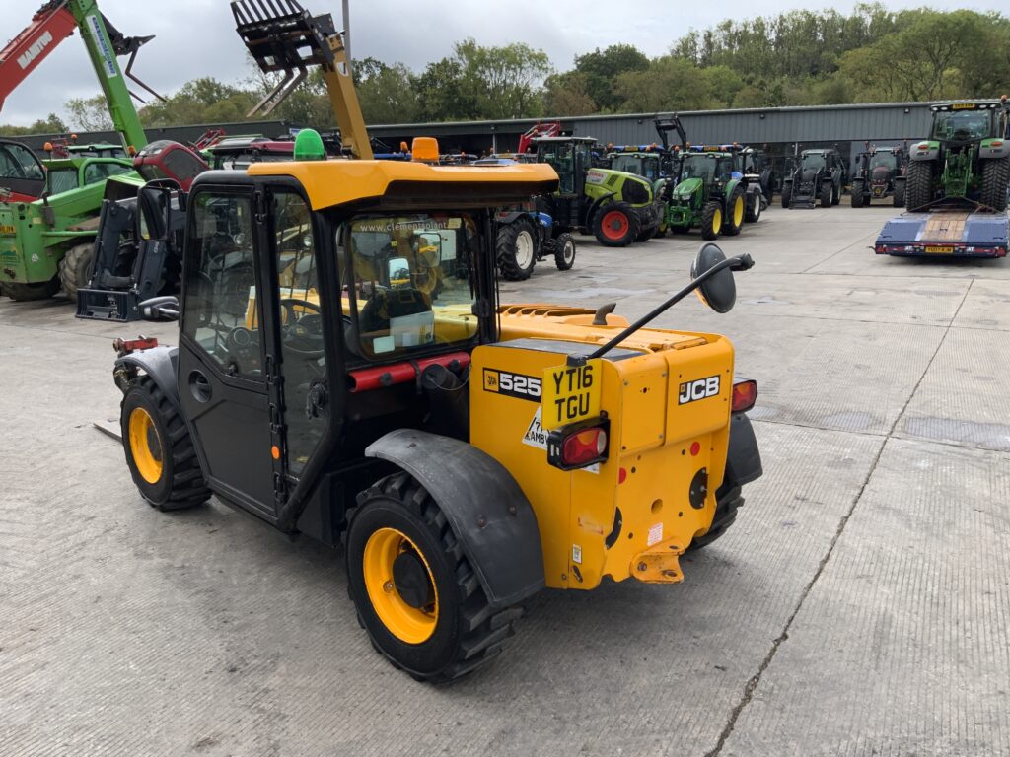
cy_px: 378
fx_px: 846
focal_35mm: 29
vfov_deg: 48.2
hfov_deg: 61.7
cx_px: 505
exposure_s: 1/829
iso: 16
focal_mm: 3
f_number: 1.8
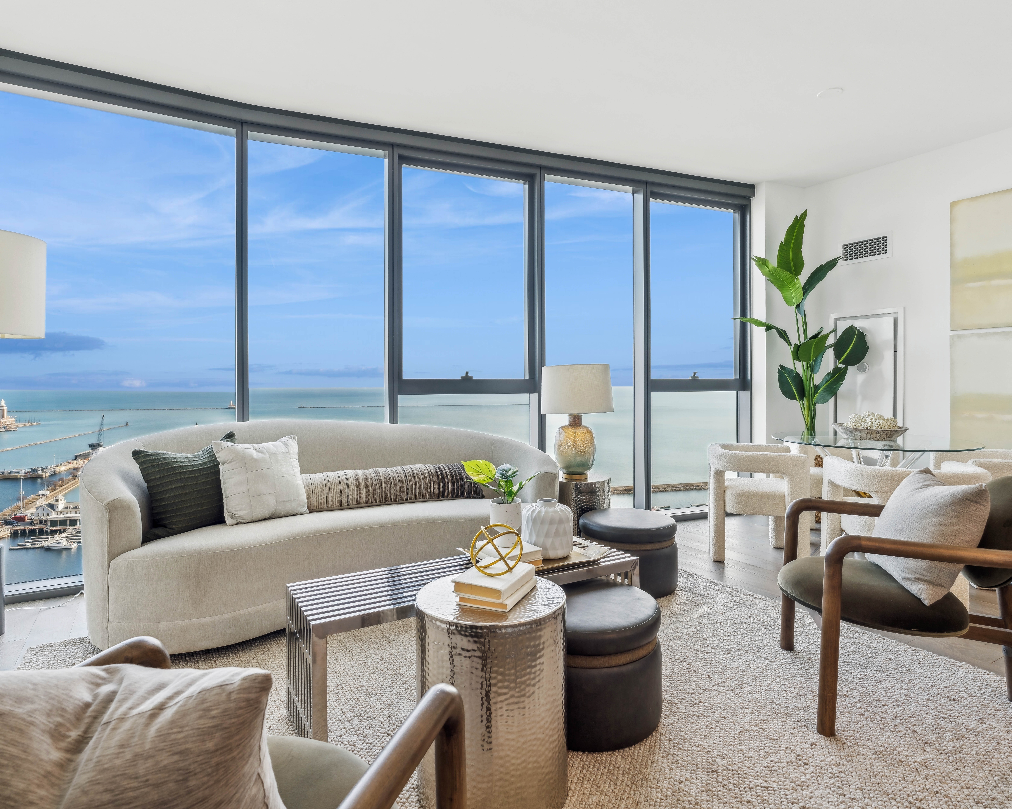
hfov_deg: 83.3
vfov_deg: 70.8
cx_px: 500
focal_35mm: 19
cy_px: 387
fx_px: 569
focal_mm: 16
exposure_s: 1/125
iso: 320
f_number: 8
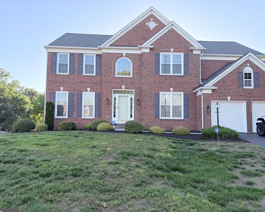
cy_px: 110
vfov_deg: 54.9
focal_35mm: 26
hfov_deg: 66.0
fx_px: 204
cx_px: 131
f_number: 1.78
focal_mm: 6.76
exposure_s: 1/584
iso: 80
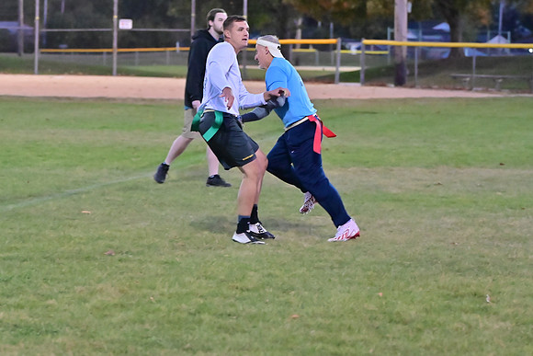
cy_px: 178
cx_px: 266
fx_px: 2325
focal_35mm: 157
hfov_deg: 13.1
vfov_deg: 8.7
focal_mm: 105
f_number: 4
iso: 6400
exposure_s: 1/500
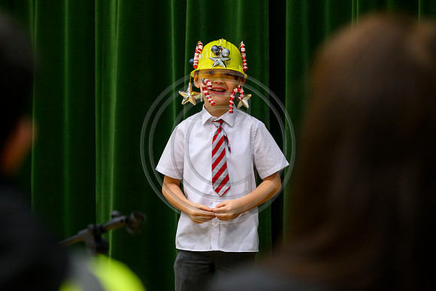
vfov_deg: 10.6
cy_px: 146
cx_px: 218
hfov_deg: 15.8
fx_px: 1575
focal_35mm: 130
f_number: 4
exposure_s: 1/200
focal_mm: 130
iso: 2000
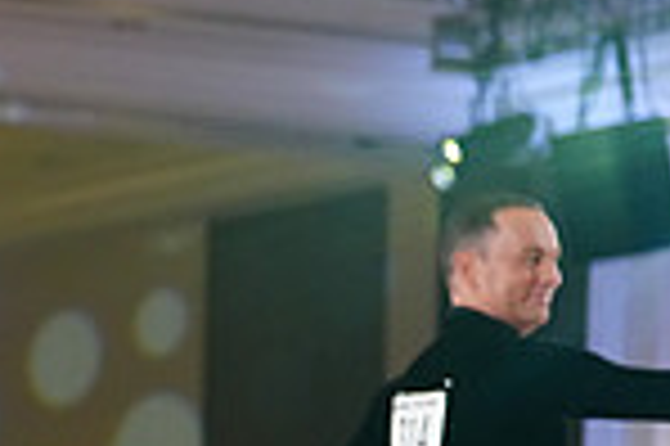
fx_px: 5373
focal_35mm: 289
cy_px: 367
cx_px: -616
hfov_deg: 6.9
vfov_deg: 4.7
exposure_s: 1/640
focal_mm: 74
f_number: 3.2
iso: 3200
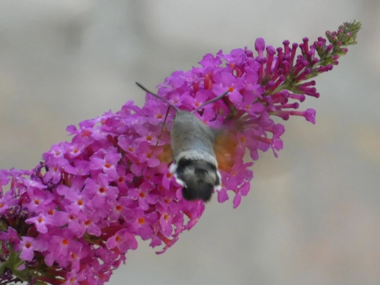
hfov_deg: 3.2
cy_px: 142
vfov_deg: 2.4
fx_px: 6828
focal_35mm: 622
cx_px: 190
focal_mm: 111.5
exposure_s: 1/100
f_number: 7.1
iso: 250
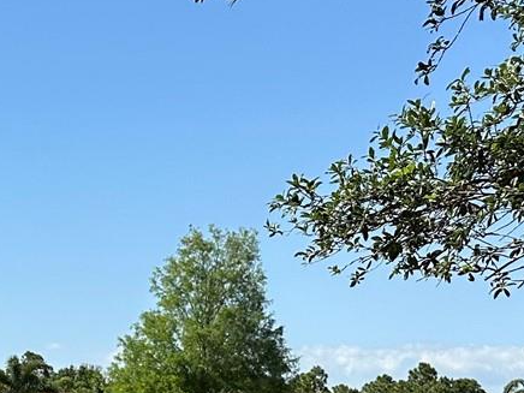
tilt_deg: -2.7
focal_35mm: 88
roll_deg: -2.9
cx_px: -276
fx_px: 1332
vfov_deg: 16.1
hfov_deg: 19.3
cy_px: 483
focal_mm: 6.86
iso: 80
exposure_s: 1/4762
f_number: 1.78
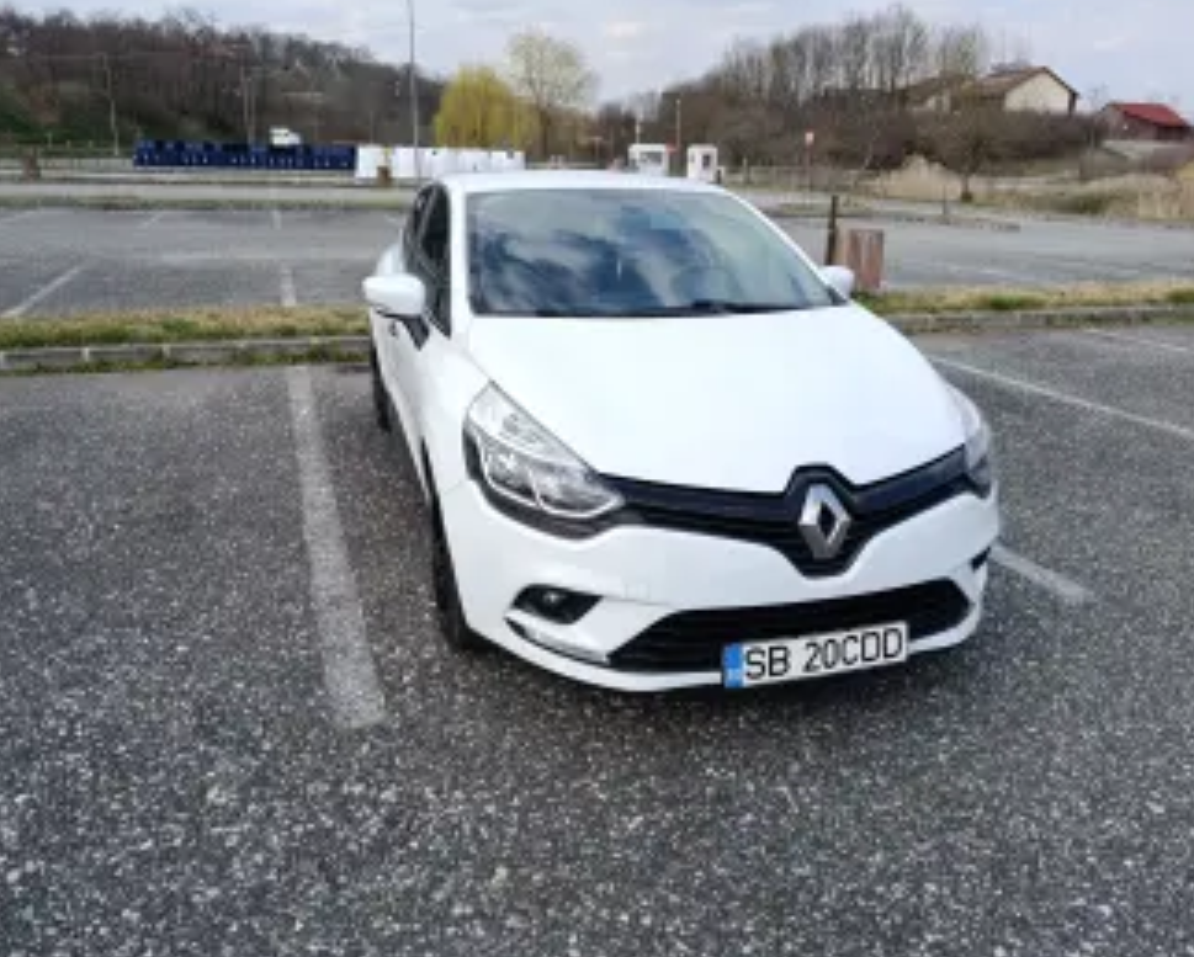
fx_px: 884
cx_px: 591
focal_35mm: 25
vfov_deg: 56.9
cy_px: 477
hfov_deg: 68.0
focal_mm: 6.11
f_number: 1.65
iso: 50
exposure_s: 1/331
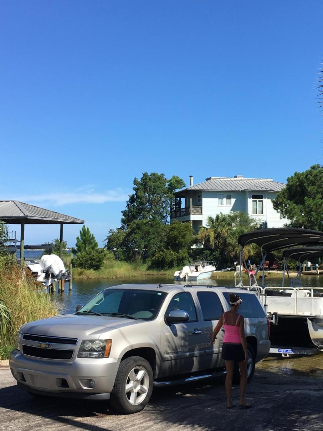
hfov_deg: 30.1
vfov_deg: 39.7
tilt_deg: +3.1
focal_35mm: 48
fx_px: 597
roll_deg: -0.3
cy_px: 224
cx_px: 201
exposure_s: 1/1282
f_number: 2.2
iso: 25
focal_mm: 4.15
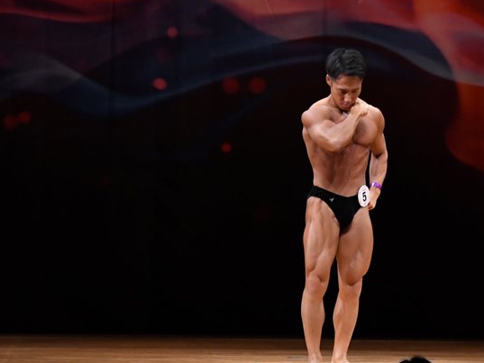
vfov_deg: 4.9
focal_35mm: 301
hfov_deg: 6.6
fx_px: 4210
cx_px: 337
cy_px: 230
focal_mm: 145
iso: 4000
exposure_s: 1/400
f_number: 5.6
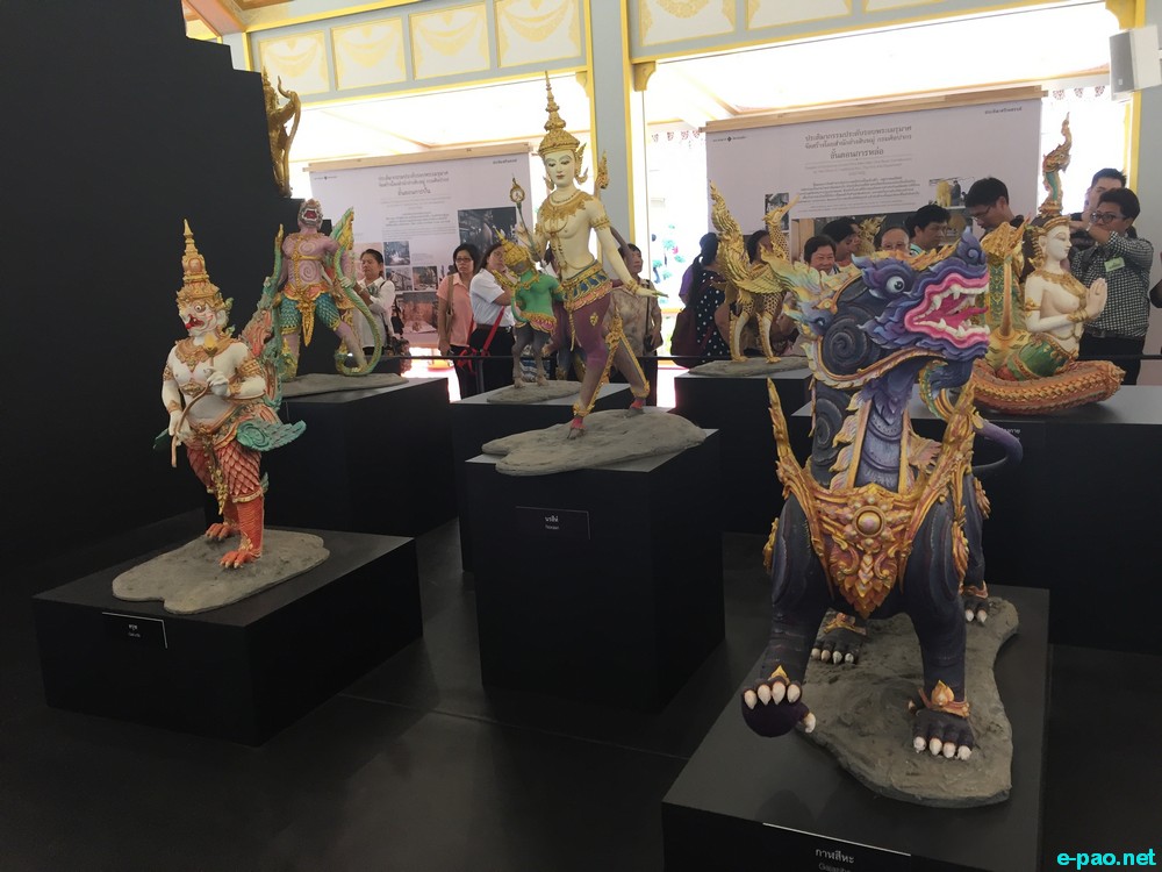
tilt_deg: -10.4
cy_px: 436
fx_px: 973
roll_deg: +1.3
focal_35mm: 29
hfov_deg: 61.7
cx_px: 581
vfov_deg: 48.2
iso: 50
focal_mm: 4.15
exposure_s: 1/33
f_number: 2.2
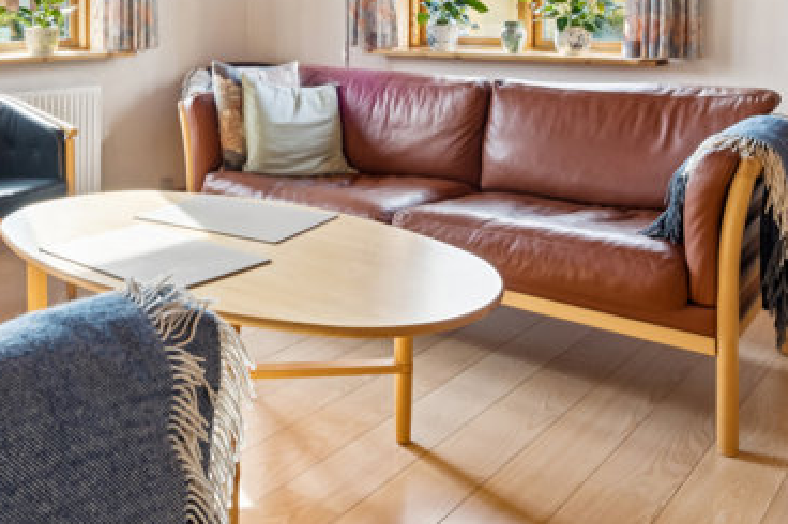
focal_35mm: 37
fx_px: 809
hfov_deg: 51.1
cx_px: 276
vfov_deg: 33.1
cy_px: 7
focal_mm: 17
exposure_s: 1/40
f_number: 14
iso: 400
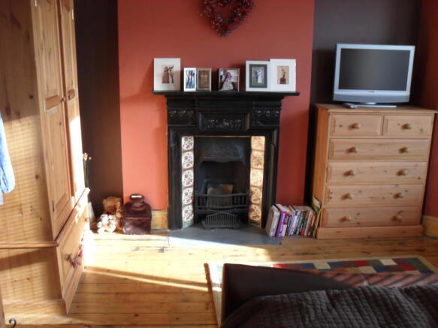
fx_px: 443
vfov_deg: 40.7
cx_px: 219
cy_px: 164
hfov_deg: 52.6
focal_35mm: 35
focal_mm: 6.2
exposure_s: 1/45
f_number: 2.8
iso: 160
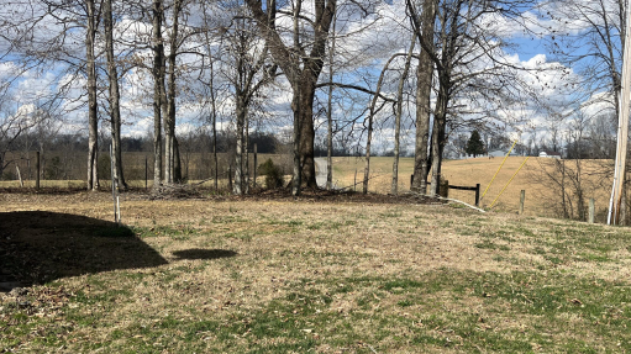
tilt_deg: -6.6
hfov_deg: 53.6
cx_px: 378
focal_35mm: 37
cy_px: 226
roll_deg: +0.2
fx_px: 619
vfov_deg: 31.8
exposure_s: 1/4149
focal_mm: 5.1
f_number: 1.6
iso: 50
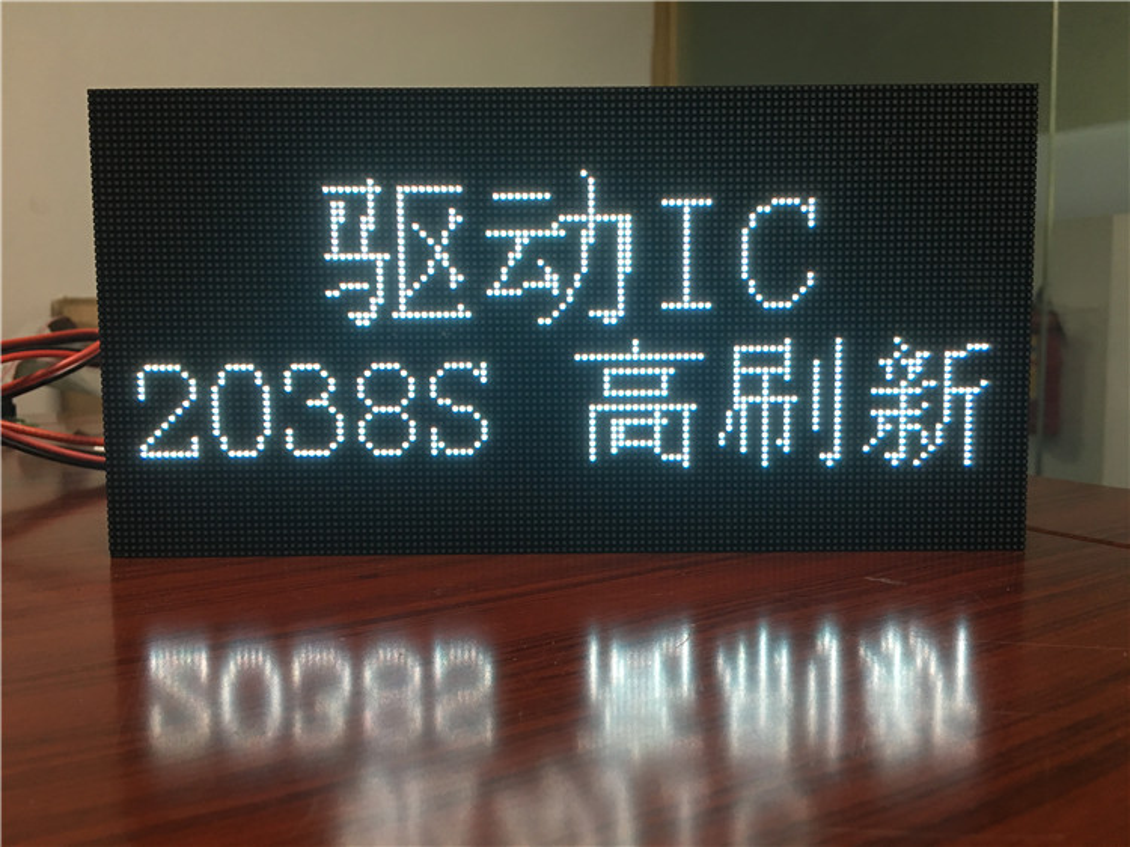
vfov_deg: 48.2
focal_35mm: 29
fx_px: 946
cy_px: 424
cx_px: 565
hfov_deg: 61.7
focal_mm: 4.15
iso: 80
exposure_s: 1/17
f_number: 2.2
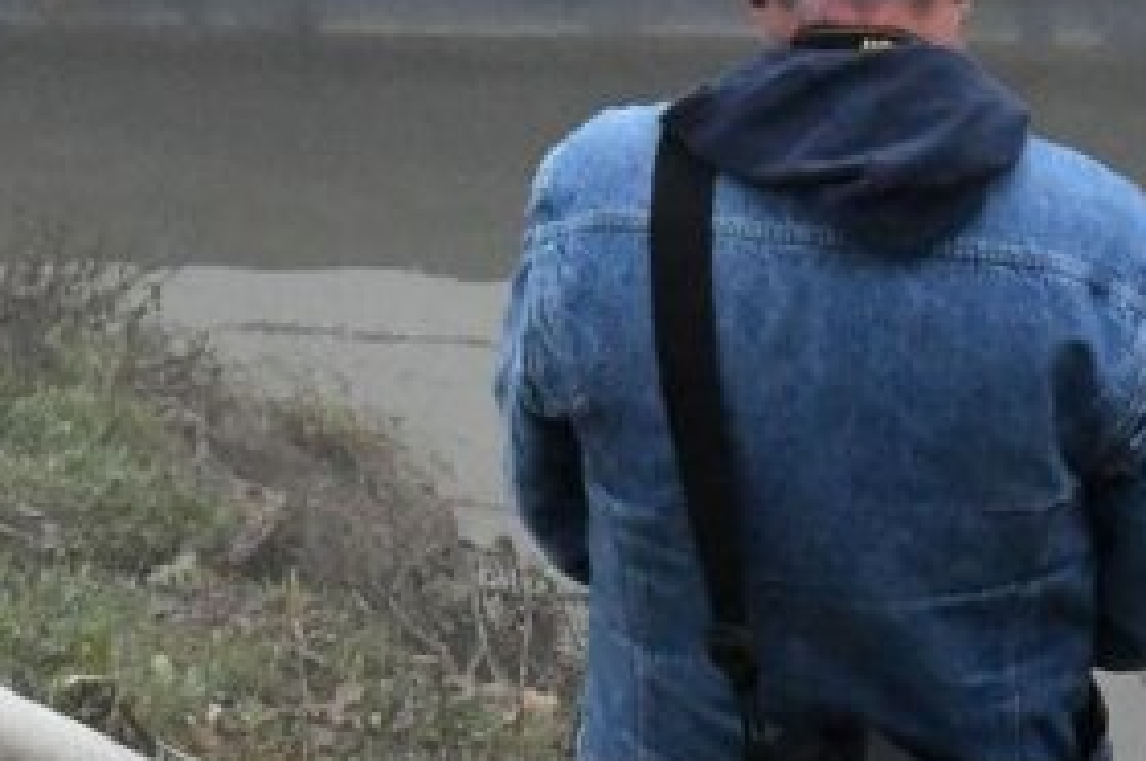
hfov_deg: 6.1
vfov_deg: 4.1
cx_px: 941
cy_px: 74
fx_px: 10747
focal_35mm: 338
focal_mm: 50
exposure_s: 1/640
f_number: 13
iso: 3200
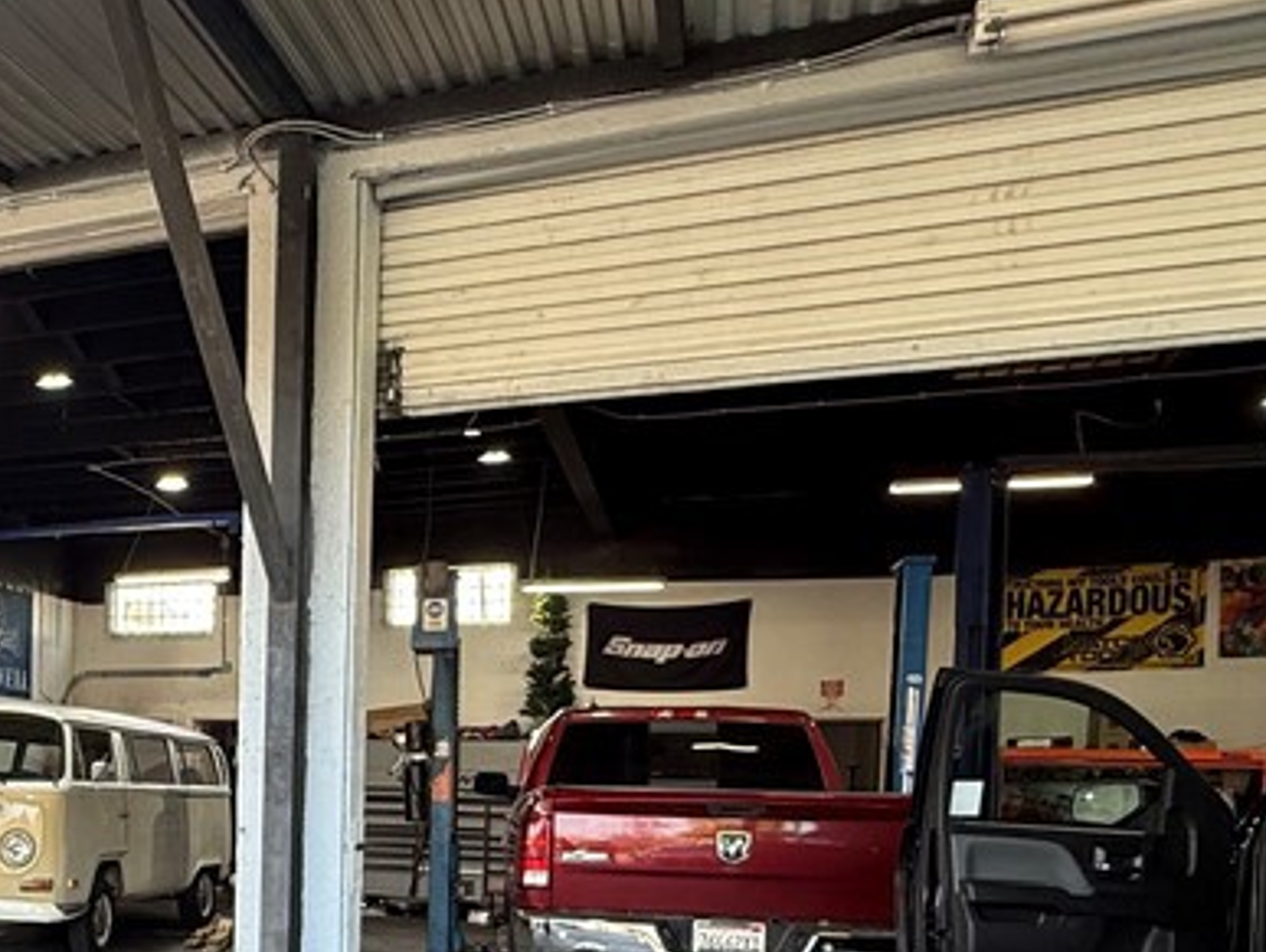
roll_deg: -0.8
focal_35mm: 37
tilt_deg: -1.8
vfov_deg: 36.7
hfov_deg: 45.4
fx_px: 1354
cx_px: 128
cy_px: 828
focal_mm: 2.22
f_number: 2.2
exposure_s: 1/99
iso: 100
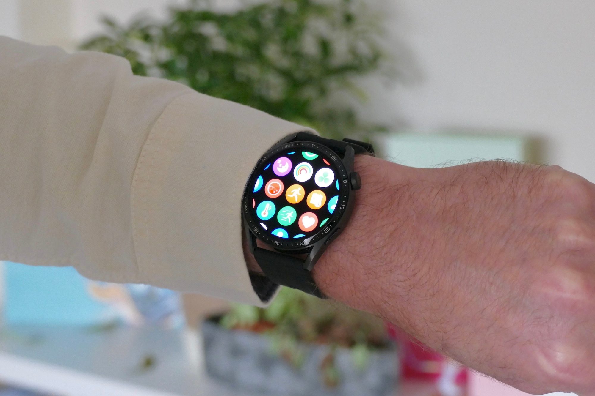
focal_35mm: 93
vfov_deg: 14.7
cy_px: 198
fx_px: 1537
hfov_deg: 21.9
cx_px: 298
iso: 1600
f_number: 4.5
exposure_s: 1/30
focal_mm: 33.96
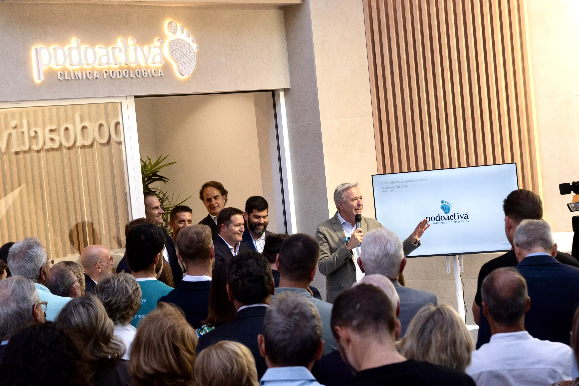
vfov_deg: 13.4
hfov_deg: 20.0
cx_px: 290
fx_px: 1640
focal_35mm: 102
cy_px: 193
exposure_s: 1/200
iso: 1000
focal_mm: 67
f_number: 6.3
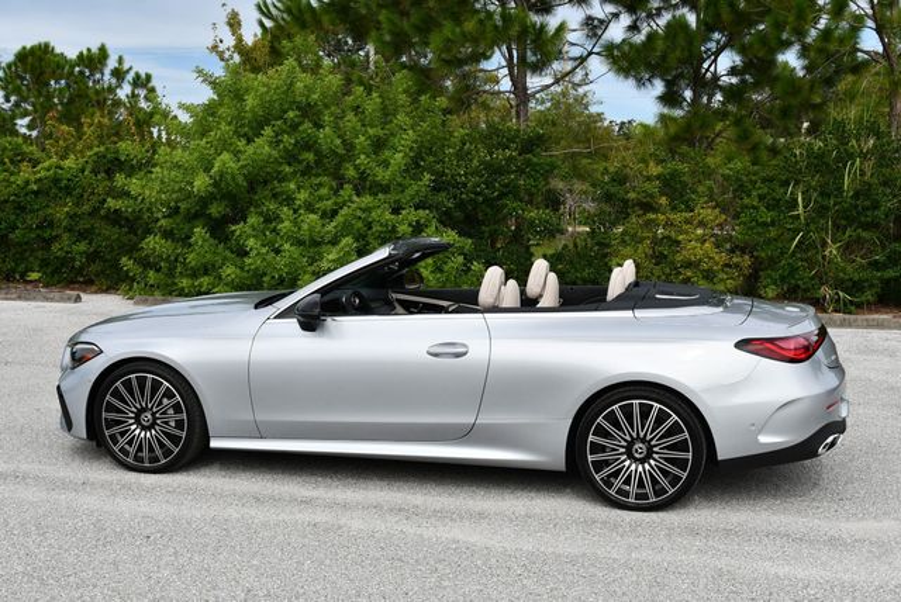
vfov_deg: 28.1
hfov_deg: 41.1
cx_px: 450
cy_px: 301
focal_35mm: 48
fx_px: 1202
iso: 100
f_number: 8
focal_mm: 24
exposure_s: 1/250
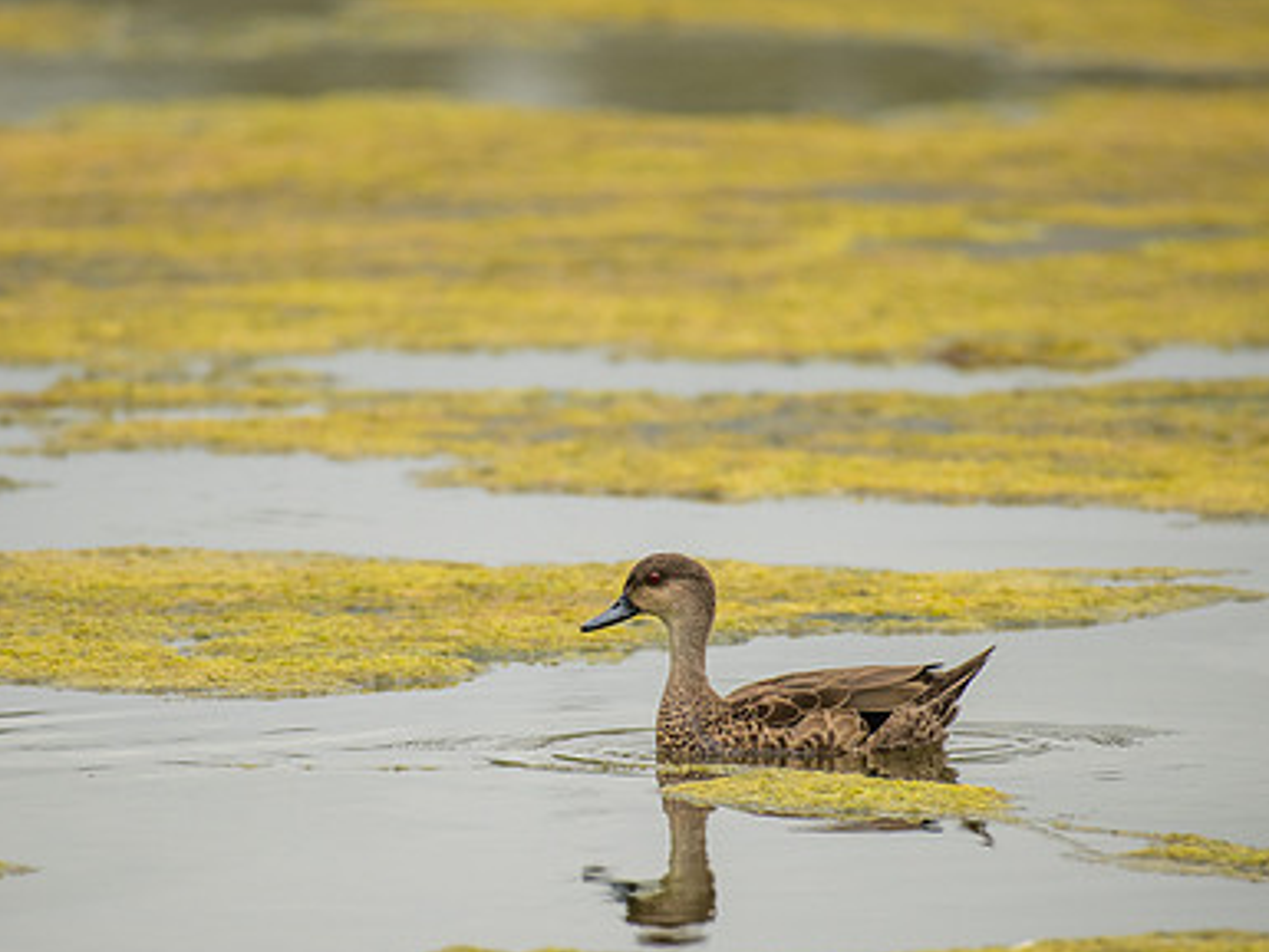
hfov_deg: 2.1
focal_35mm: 953
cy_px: 583
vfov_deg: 1.6
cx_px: 601
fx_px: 34947
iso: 220
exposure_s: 1/1600
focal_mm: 500
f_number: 5.6
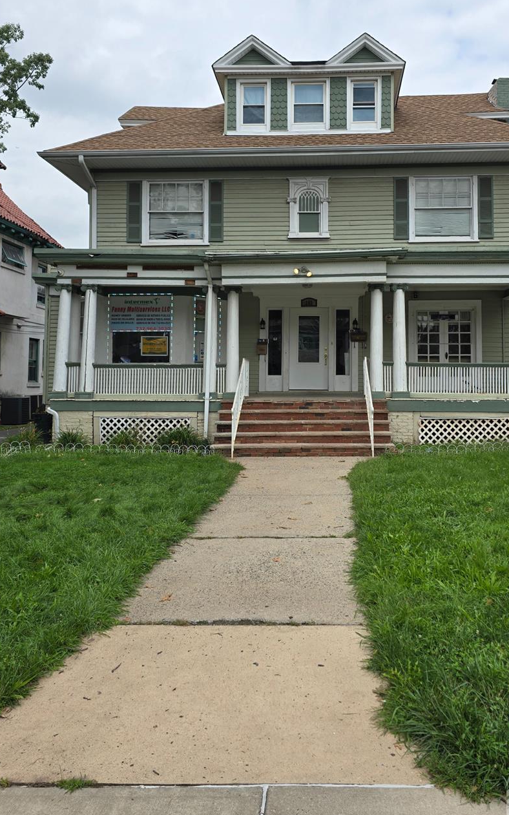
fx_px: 644
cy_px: 348
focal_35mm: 29
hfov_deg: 43.0
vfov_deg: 64.3
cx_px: 303
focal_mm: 6.3
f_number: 1.7
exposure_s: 1/633
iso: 12
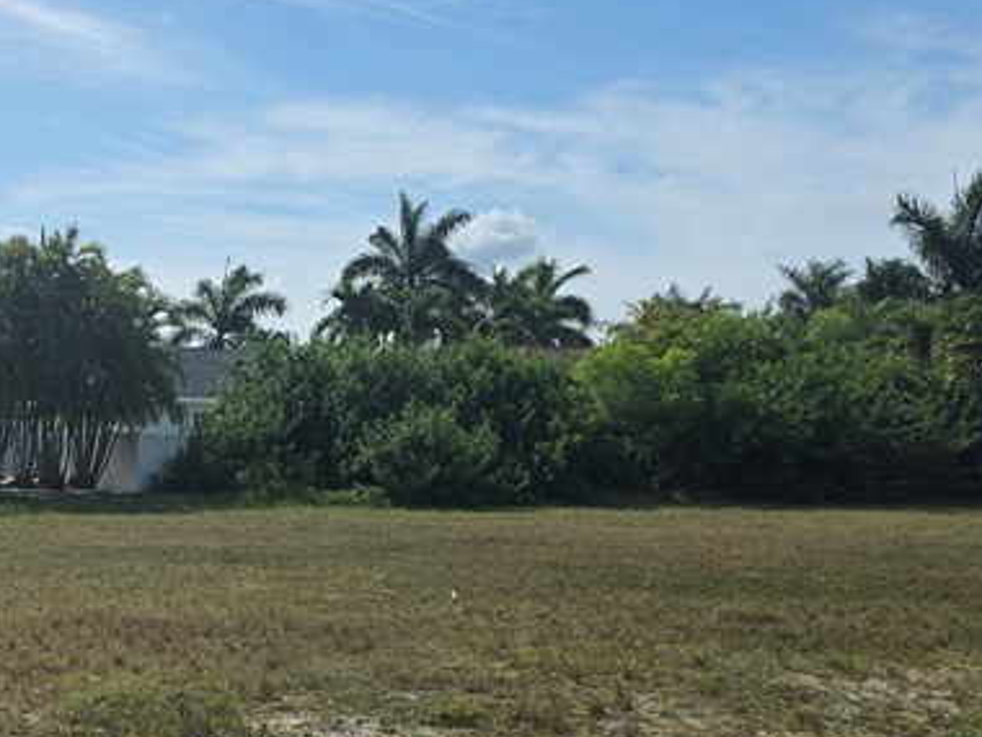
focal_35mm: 62
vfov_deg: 23.5
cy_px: 525
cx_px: -44
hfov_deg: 28.8
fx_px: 1759
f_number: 1.7
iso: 64
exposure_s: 1/7944
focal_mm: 6.3
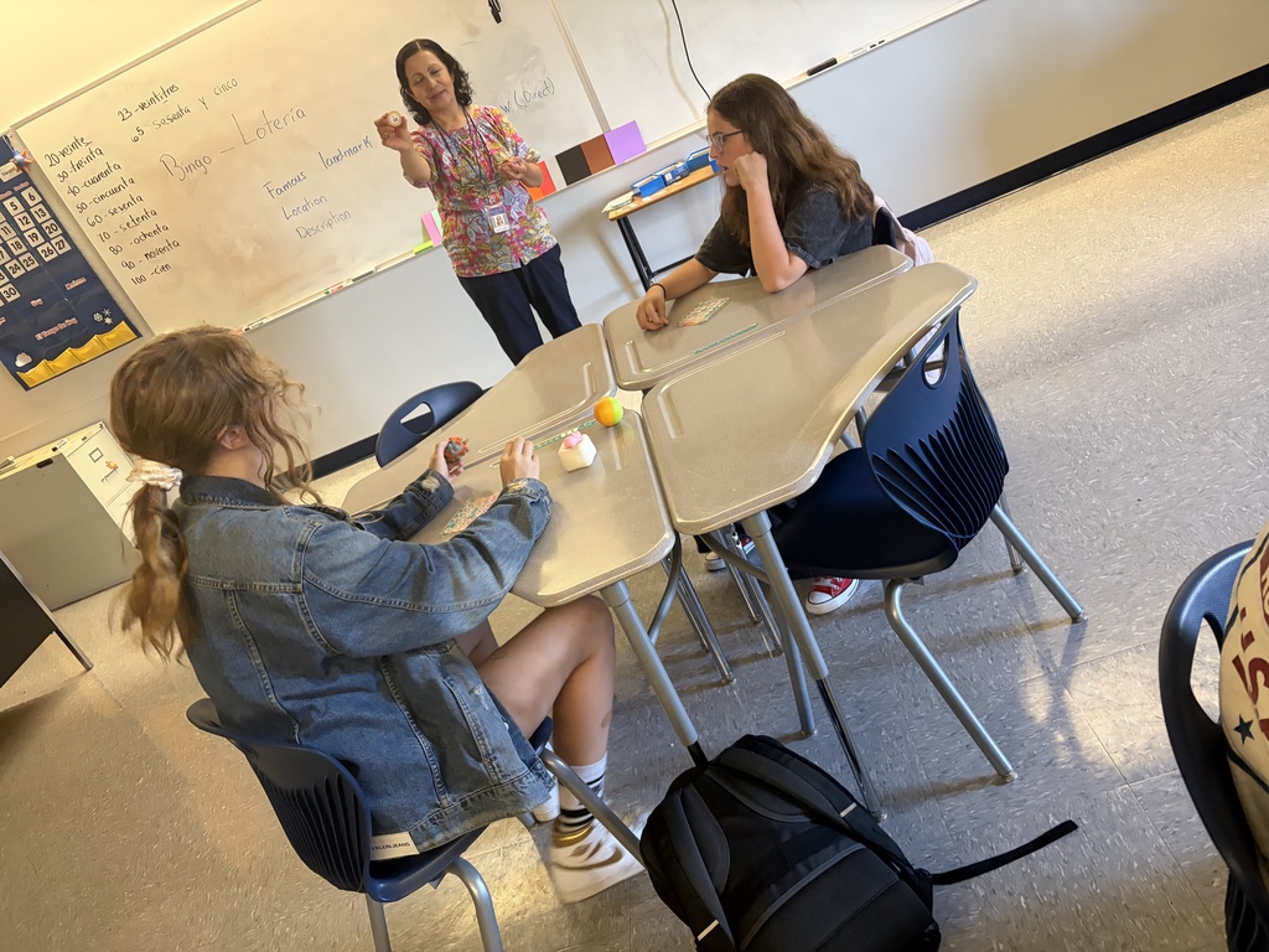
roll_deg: +26.8
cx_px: 634
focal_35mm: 26
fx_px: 953
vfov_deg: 53.1
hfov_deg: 67.3
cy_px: 476
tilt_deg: -22.9
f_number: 1.6
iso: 400
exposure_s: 1/60
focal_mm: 5.96
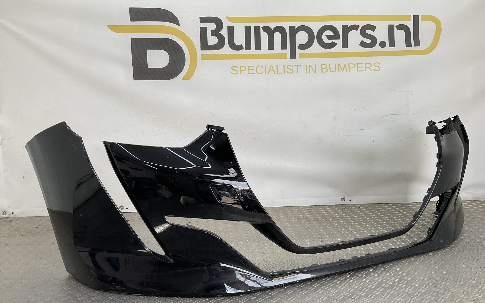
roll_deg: +0.7
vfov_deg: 40.5
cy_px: 170
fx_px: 410
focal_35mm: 31
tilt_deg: -7.1
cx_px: 243
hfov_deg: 61.2
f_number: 1.8
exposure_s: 1/206
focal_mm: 3
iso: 16
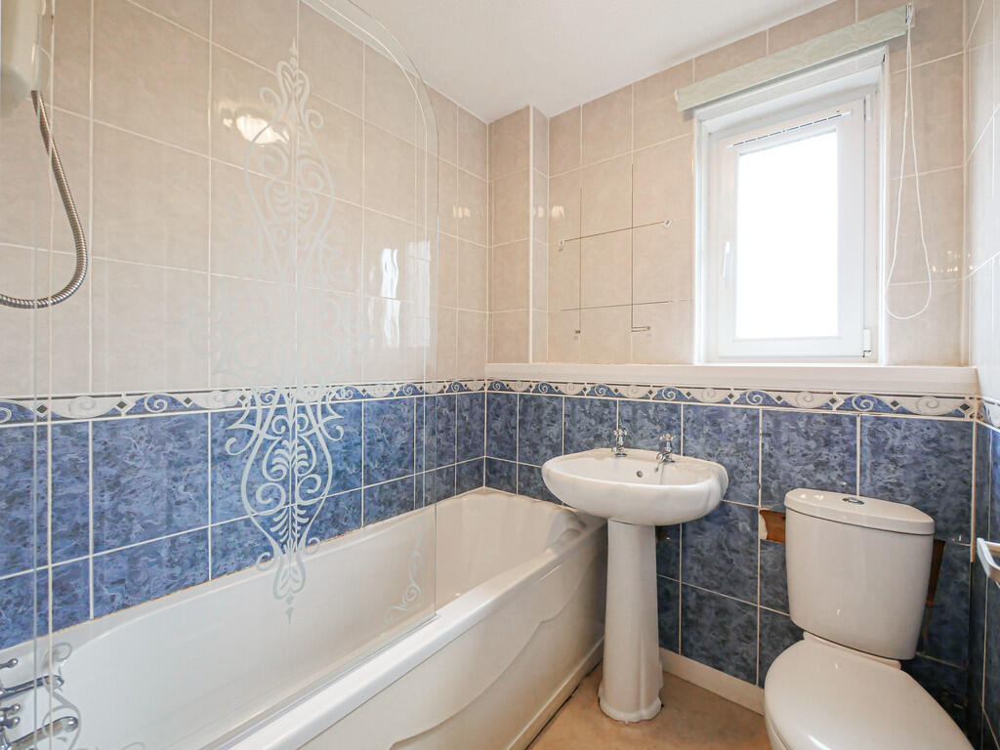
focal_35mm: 14
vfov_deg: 85.7
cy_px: 375
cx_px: 500
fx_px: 404
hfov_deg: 102.1
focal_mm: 7
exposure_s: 1/60
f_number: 4
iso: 1250
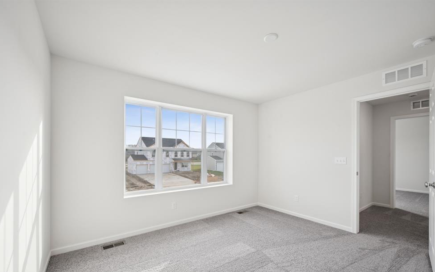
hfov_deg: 101.4
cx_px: 210
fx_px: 178
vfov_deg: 74.5
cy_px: 152
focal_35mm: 15
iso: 100
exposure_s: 1/13
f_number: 9
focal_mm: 14
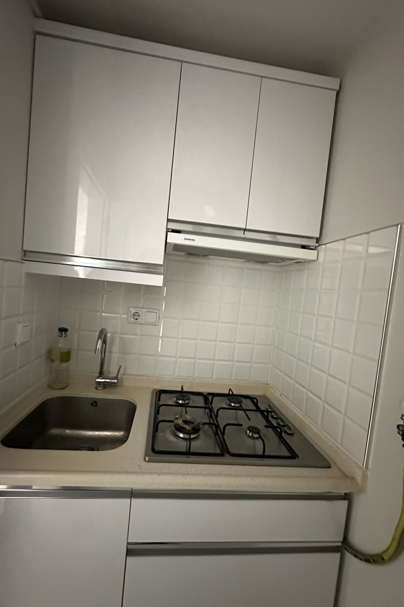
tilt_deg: -1.3
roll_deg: -6.3
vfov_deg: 100.4
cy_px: 304
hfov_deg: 77.2
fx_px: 253
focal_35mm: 15
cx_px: 186
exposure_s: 1/44
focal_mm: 2.22
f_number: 2.2
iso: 1250
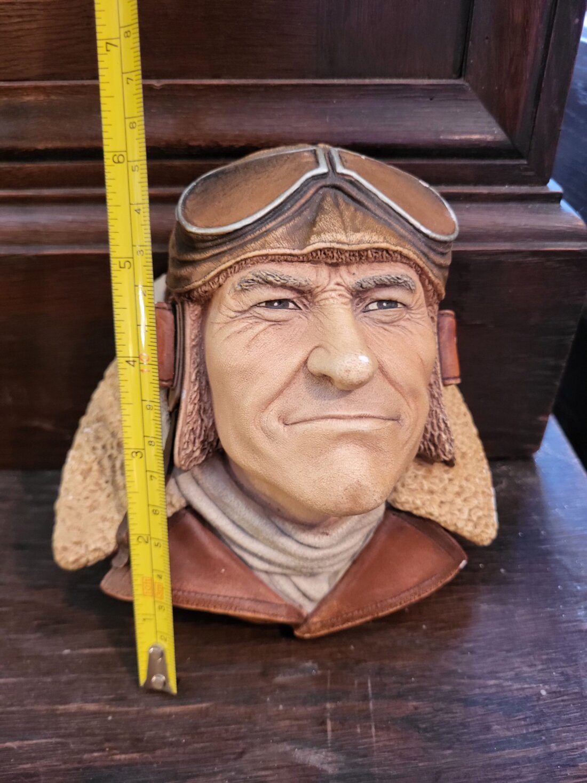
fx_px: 588
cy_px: 392
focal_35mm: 26
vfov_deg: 67.3
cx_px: 294
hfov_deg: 53.1
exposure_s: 1/33.3
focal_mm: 5.4
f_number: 1.8
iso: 400
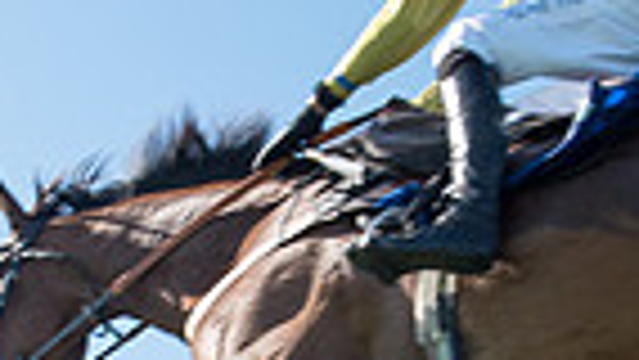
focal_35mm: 120
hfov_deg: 17.8
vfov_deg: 10.0
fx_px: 2034
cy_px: 396
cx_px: 227
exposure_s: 1/800
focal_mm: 24
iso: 500
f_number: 8
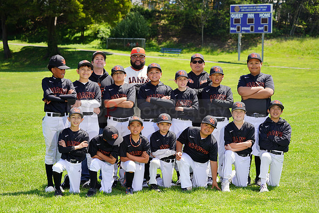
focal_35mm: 100
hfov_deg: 20.4
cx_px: 160
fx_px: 886
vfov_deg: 13.7
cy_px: 106
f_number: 6.3
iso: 100
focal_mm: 100
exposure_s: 1/250
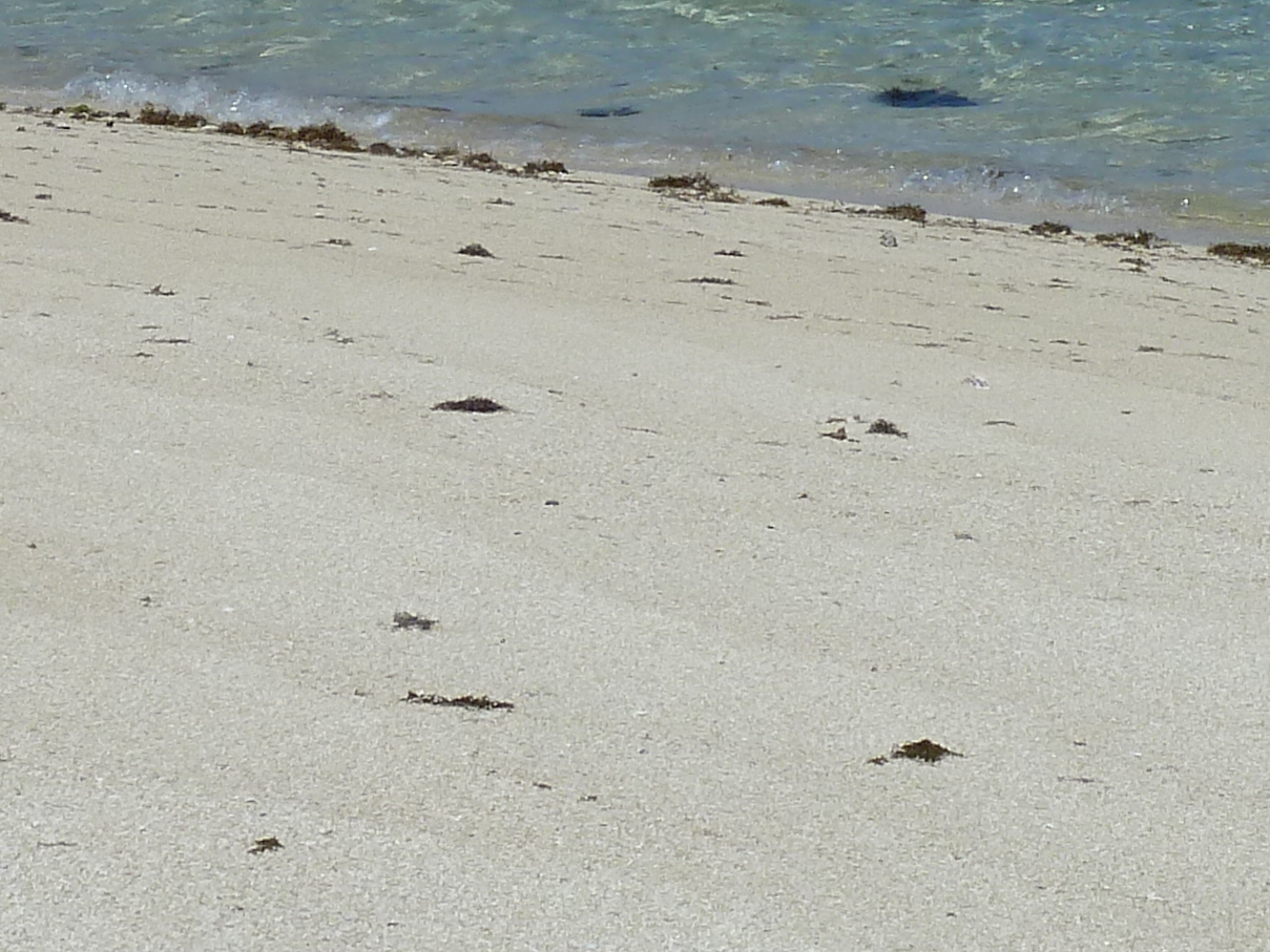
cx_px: 791
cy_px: -206
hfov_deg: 10.9
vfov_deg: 8.1
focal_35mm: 182
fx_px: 6678
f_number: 5.6
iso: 80
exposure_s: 1/1000
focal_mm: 9.1
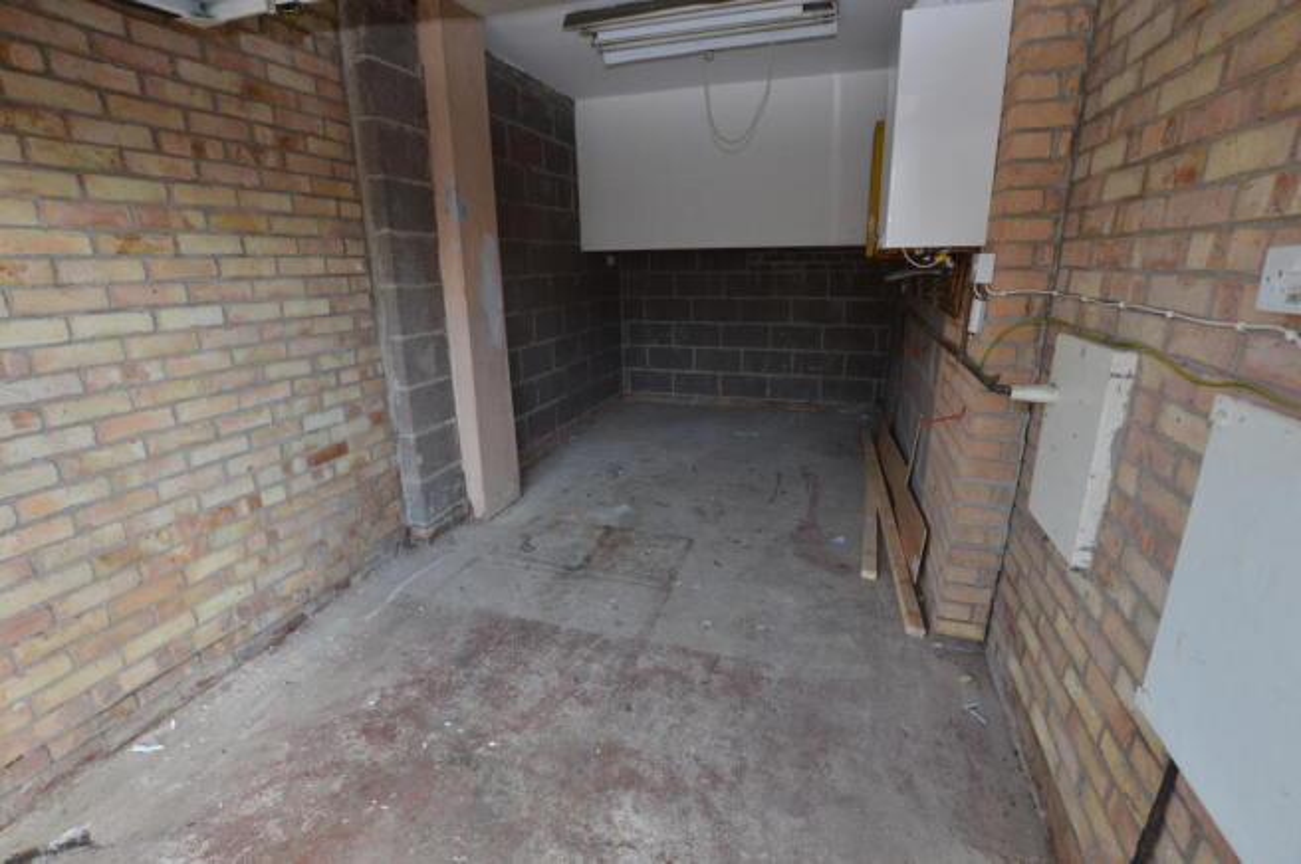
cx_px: 650
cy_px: 432
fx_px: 542
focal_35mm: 15
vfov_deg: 77.2
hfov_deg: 100.4
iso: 400
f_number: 5.6
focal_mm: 10
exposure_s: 1/125
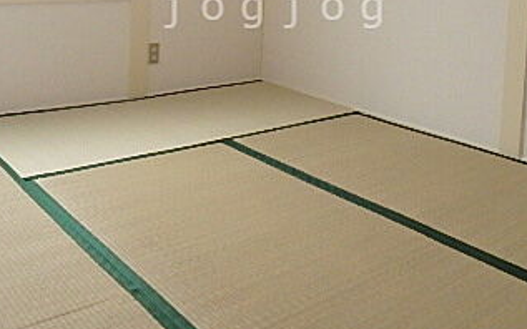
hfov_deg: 44.4
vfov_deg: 27.1
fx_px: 646
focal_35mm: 45
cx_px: 278
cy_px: 8
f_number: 3.5
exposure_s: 1/250
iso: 800
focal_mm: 3.7
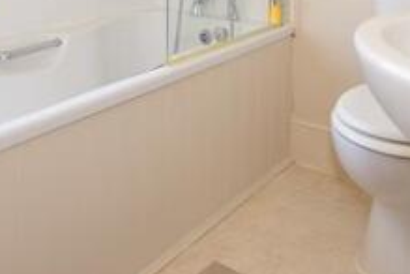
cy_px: -84
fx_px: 512
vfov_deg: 25.6
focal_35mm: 45
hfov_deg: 43.5
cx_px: 176
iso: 200
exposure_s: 1/80
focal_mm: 10
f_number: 5
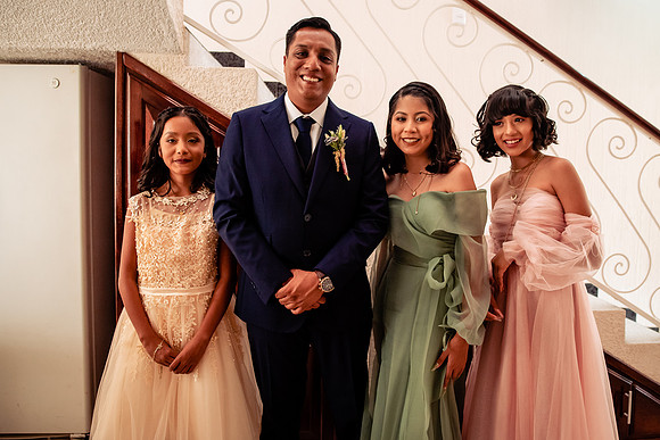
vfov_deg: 47.6
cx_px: 368
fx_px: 499
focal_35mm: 27
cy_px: 199
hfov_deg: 66.8
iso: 1600
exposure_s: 1/80
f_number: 3.2
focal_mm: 24
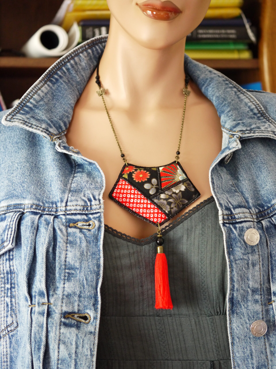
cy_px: 184
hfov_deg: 24.4
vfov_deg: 32.2
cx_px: 138
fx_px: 638
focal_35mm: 60
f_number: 2.8
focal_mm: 30
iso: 800
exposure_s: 1/15
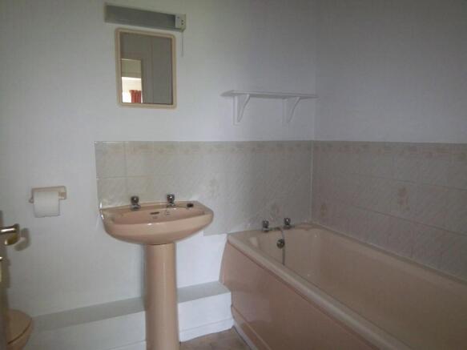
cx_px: 234
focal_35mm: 23
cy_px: 175
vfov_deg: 58.9
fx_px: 310
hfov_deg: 73.9
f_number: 2.8
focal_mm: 3.8
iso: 200
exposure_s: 1/30
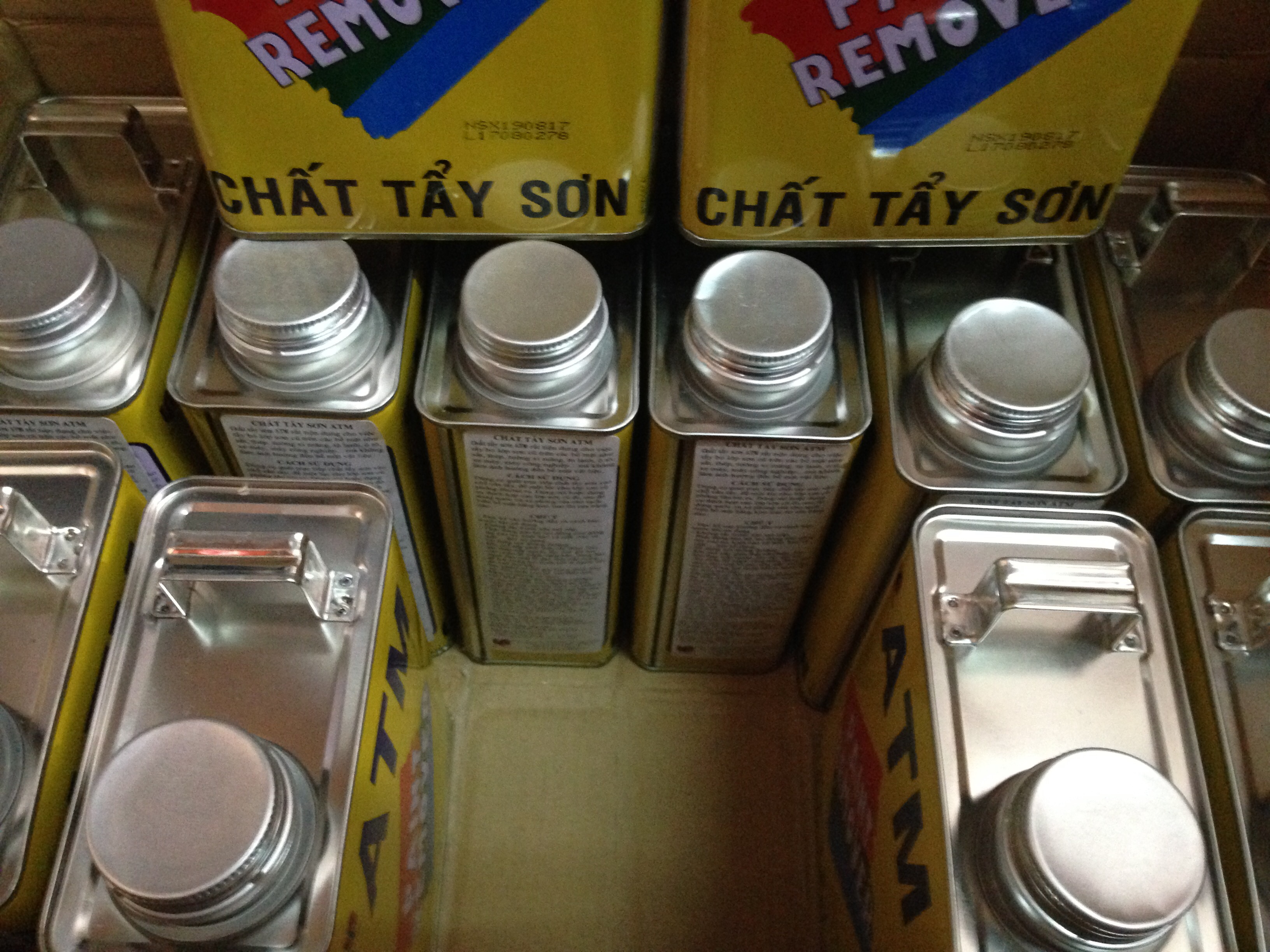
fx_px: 1211
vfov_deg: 42.9
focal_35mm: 33
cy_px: 476
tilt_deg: -59.0
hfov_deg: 55.4
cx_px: 635
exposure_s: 1/15
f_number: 2.4
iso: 500
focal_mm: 4.12
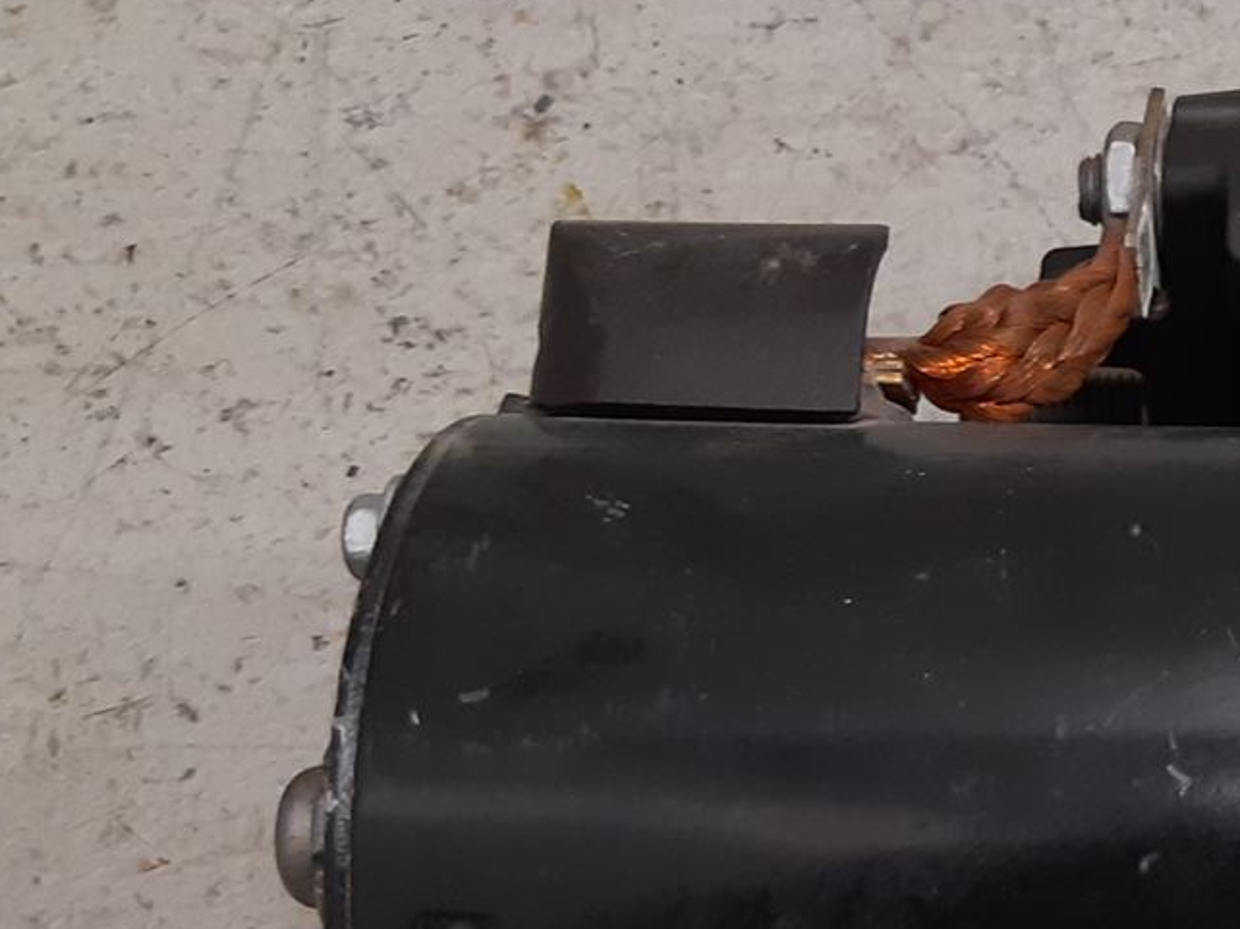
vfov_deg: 17.6
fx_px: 2972
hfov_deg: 21.9
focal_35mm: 83
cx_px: 1466
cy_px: 715
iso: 160
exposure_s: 1/50
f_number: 1.7
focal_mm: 3.93
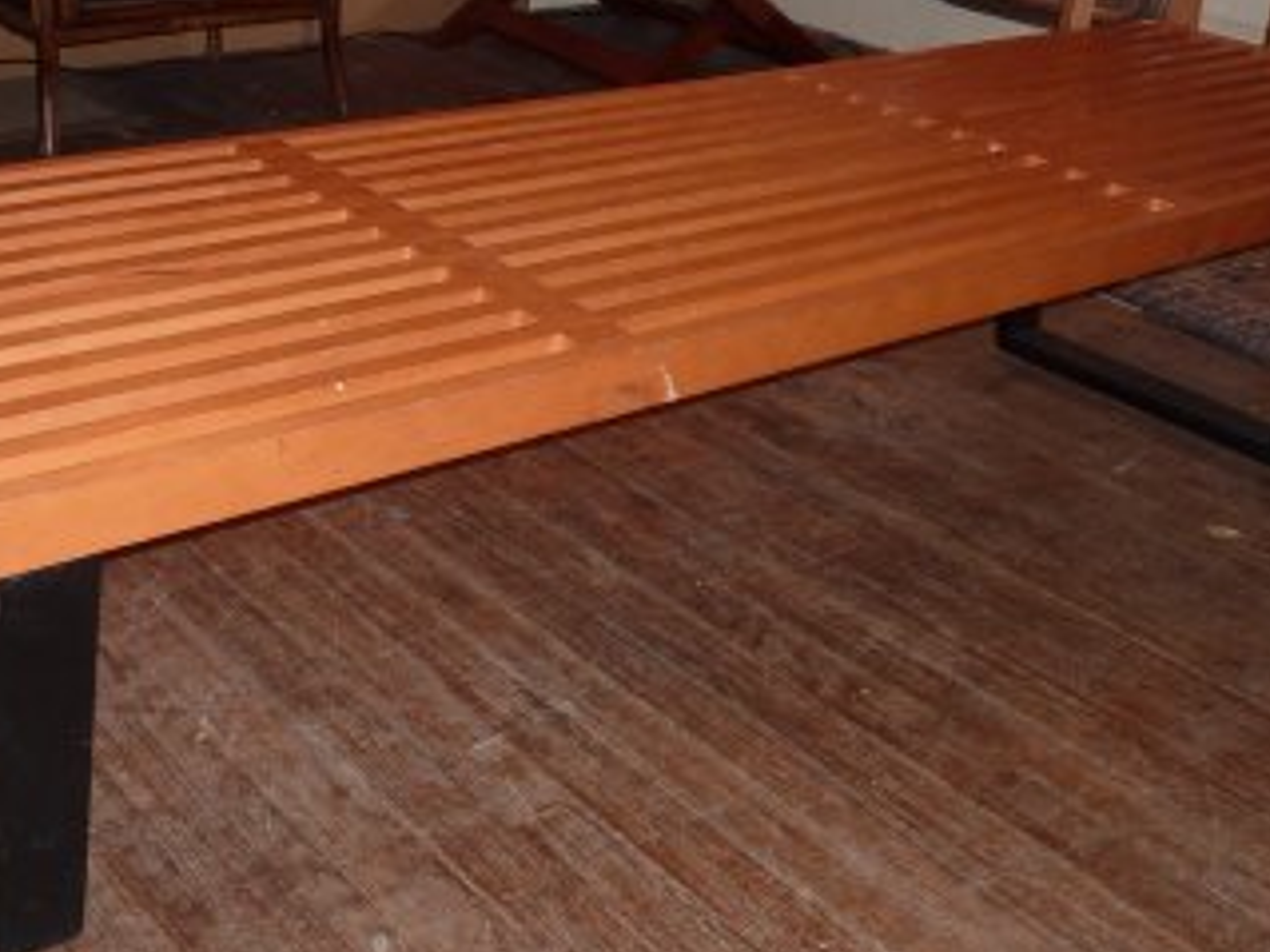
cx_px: 522
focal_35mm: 47
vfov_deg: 30.8
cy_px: 406
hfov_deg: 40.3
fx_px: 1724
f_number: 3.3
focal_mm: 4.1
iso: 125
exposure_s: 1/30
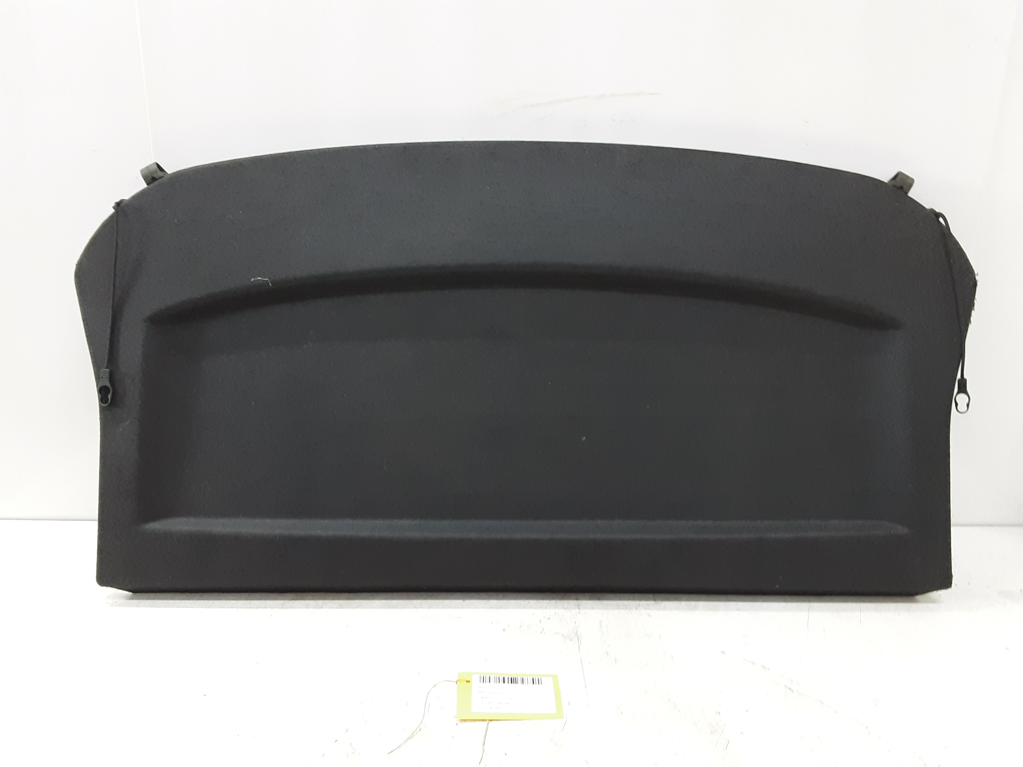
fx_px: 798
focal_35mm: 27
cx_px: 512
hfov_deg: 65.3
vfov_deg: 51.4
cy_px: 384
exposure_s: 1/25
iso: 160
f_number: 1.9
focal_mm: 2.91
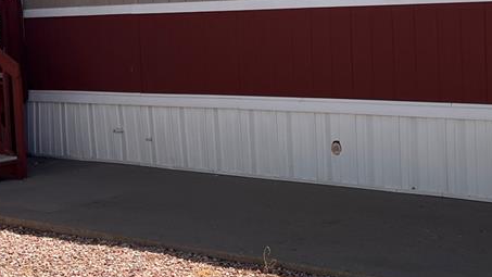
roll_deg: +3.3
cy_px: 62
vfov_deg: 18.7
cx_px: 401
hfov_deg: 31.9
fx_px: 835
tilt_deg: -4.0
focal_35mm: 64
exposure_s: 1/3460
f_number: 1.5
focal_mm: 5.7
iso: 50
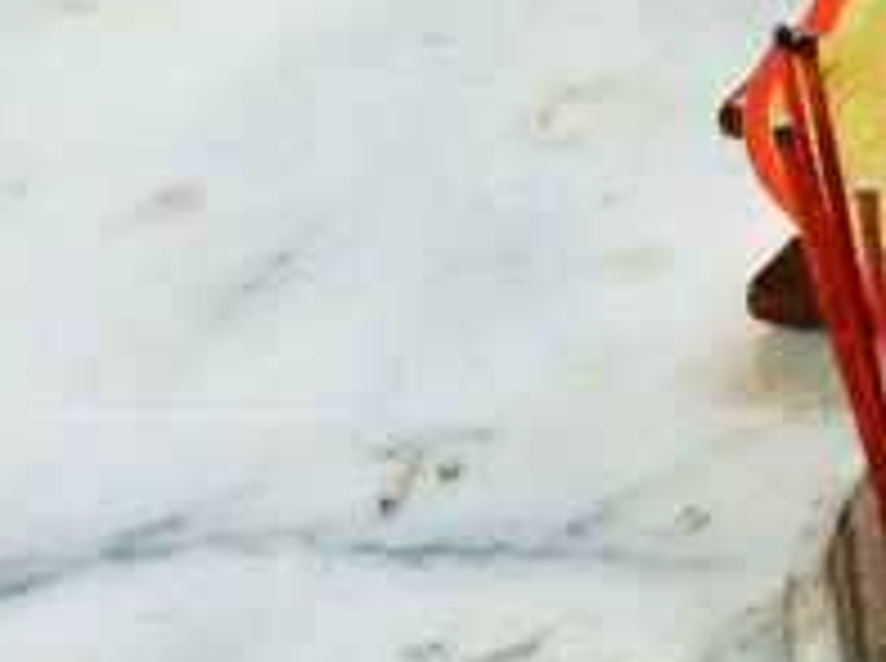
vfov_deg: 9.4
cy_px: -473
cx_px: 1970
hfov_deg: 11.4
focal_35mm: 151
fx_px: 3858
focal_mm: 4.15
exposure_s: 1/24
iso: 250
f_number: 2.2
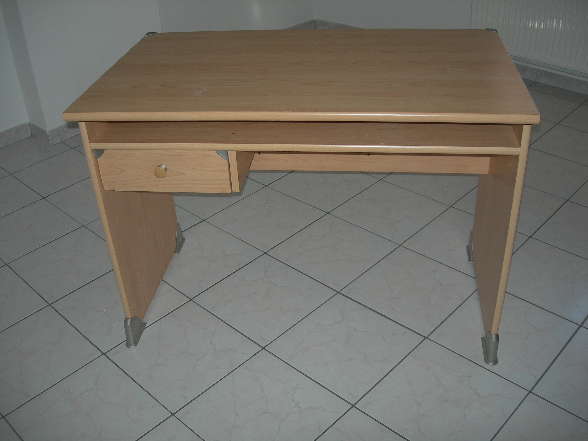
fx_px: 645
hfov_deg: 49.0
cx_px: 294
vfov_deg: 37.7
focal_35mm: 38
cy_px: 220
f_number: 2.8
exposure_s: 1/60.1
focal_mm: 7.8
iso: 50
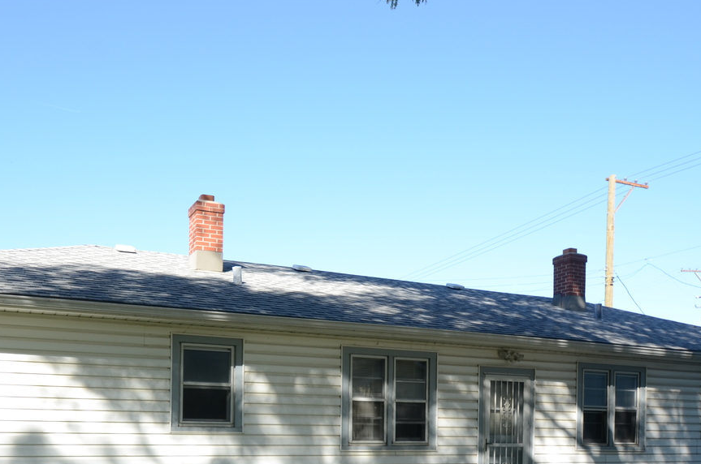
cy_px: 415
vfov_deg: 36.4
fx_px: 661
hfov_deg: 55.0
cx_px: 251
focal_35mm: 34
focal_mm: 12
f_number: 7.1
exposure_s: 1/160
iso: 160
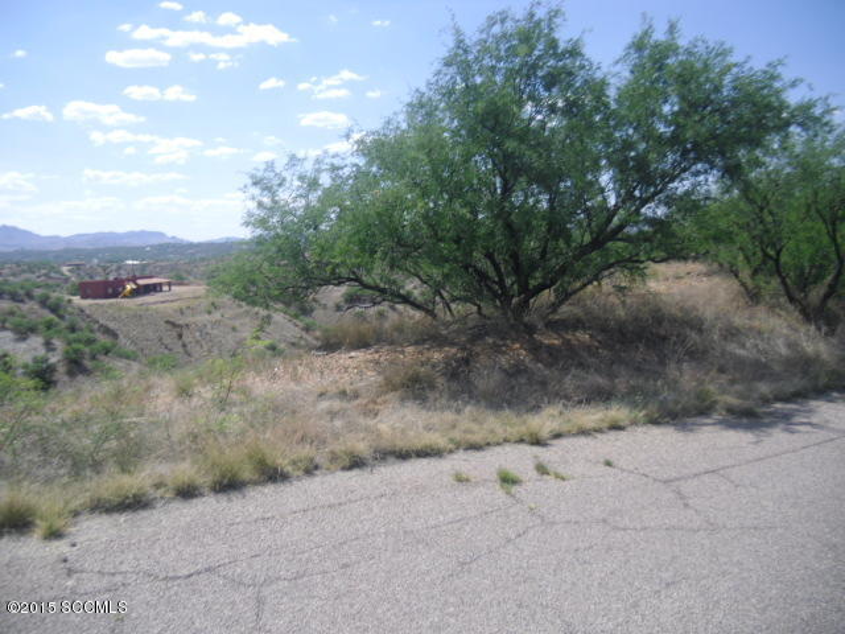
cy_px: 317
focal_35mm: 27
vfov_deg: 51.4
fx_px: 659
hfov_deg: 65.3
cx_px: 422
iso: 64
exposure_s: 1/100
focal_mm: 4.9
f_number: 8
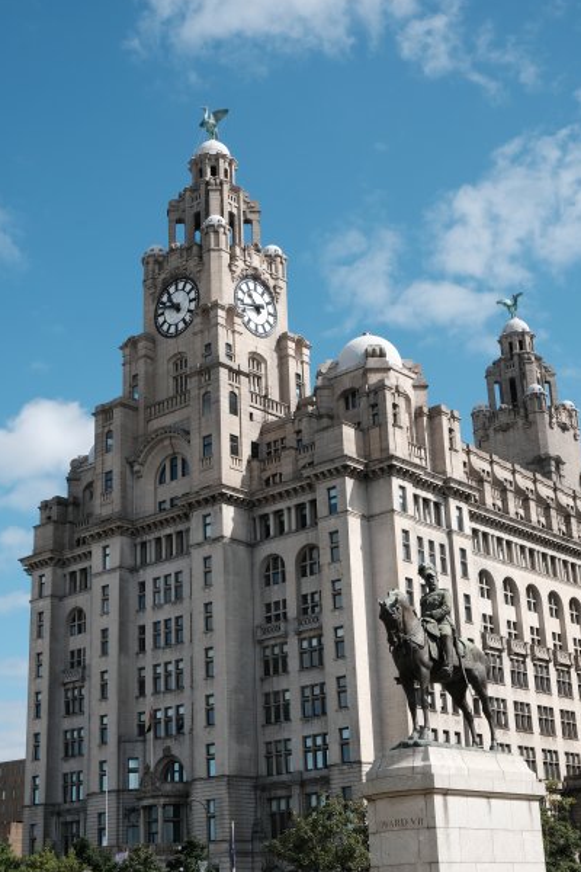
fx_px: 1210
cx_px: 290
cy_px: 436
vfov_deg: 39.6
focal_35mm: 50
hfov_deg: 27.0
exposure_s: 1/125
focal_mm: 32.9
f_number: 13
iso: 160
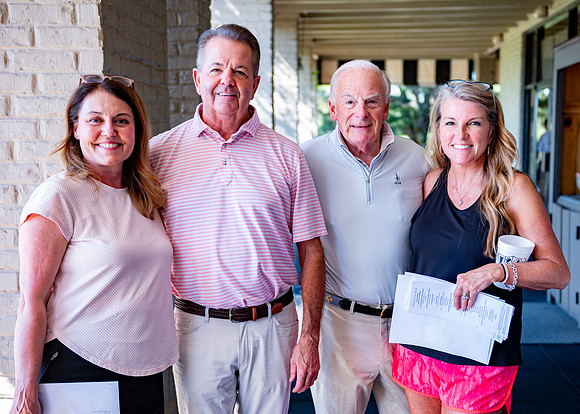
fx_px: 866
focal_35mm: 53
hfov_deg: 37.0
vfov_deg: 26.9
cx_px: 315
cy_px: 218
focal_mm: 44
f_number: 2.8
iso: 100
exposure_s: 1/80
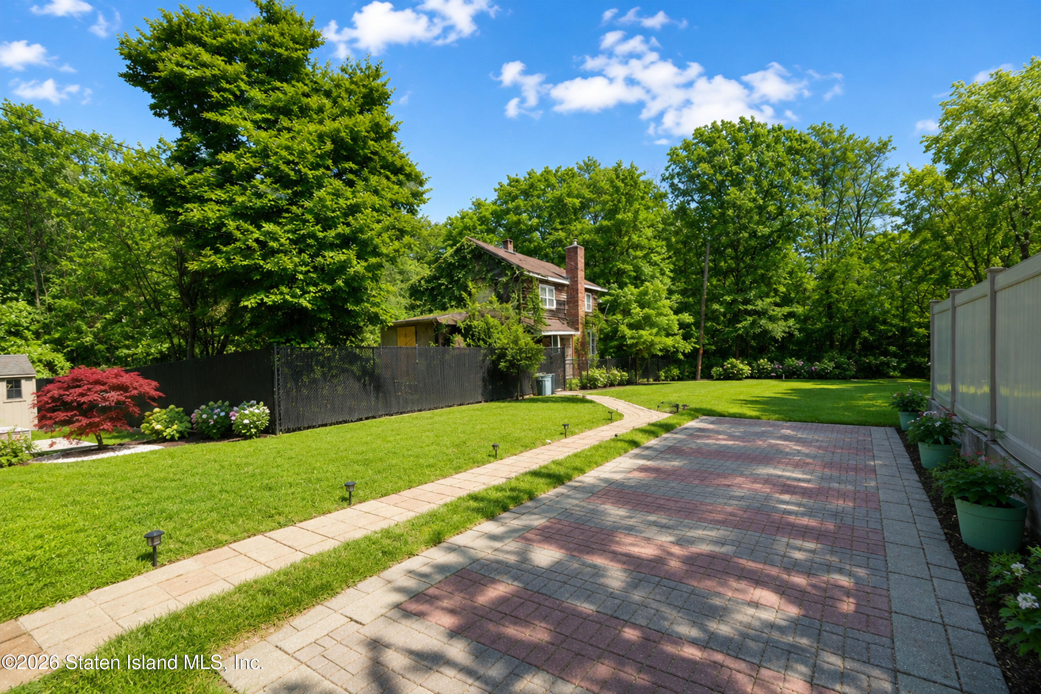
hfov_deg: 96.7
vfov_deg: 73.7
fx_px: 463
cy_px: 347
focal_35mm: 16
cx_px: 520
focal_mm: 16
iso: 100
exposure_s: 1/125
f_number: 8
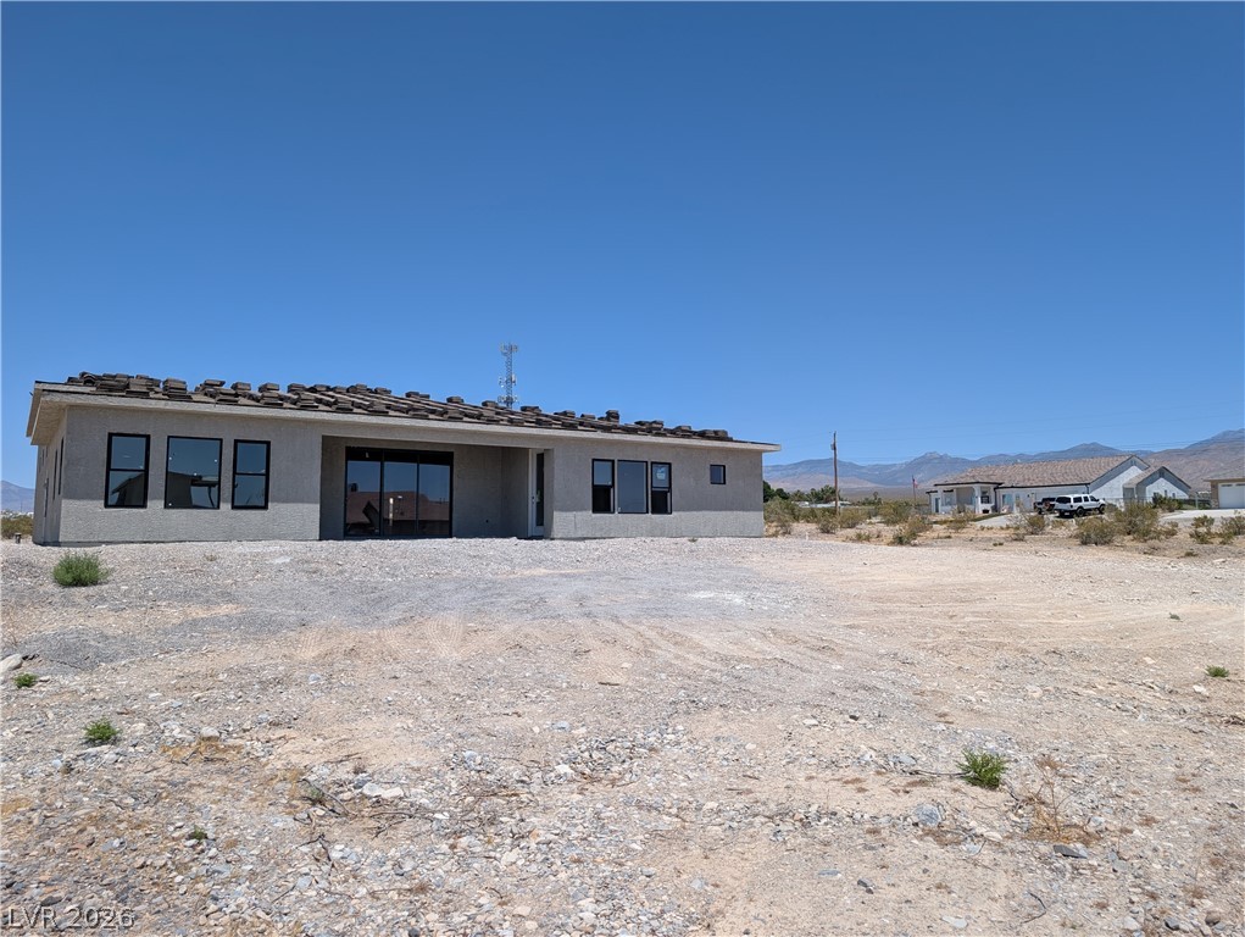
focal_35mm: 24
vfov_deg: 56.9
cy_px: 468
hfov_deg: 71.5
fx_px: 864
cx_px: 622
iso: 24
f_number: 1.68
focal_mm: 6.9
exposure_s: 1/1513
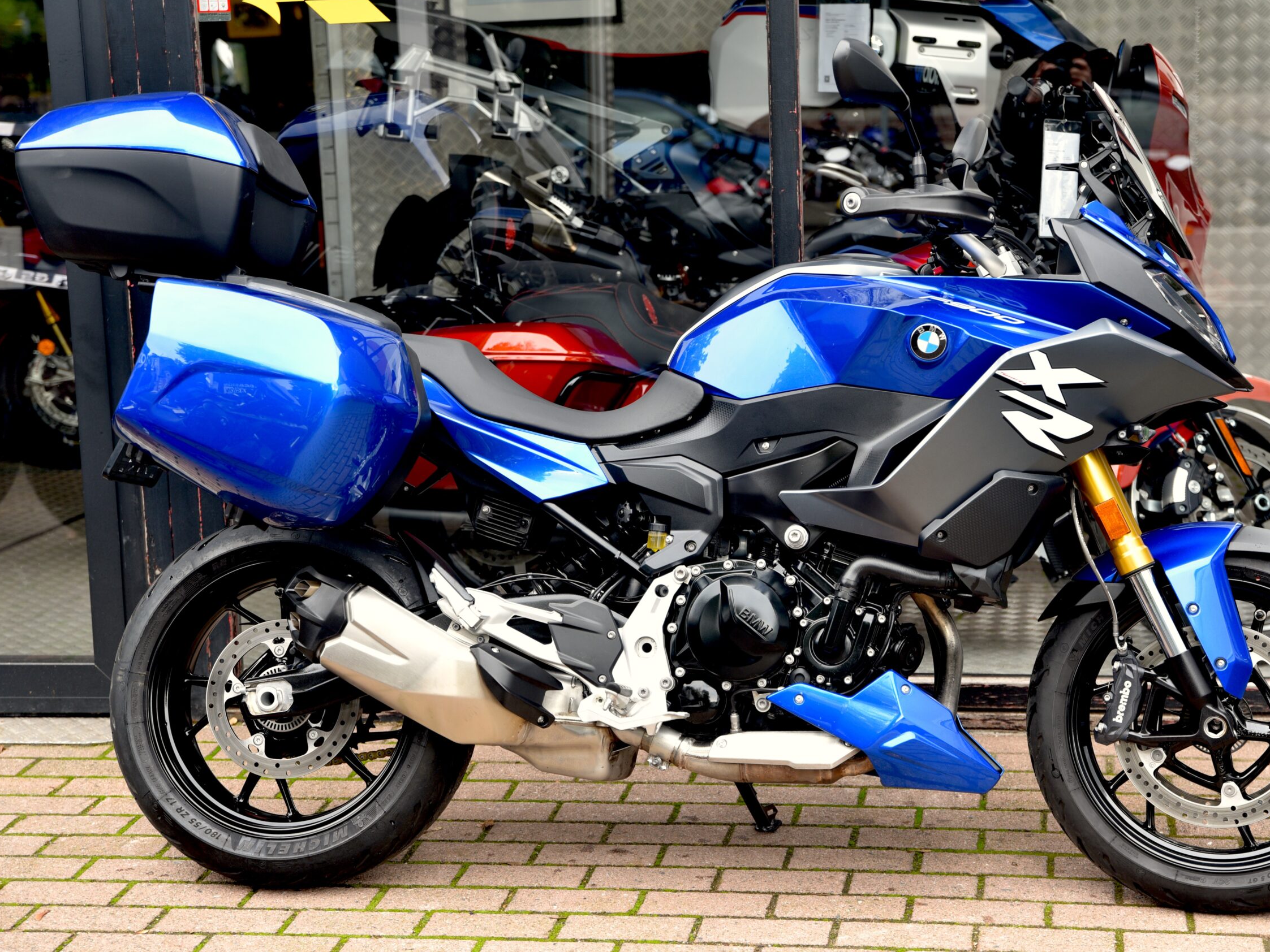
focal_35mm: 68
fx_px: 2495
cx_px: 701
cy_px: 469
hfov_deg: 28.5
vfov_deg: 21.6
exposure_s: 1/60
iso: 200
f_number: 4
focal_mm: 62
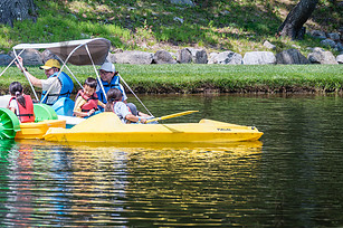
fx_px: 2741
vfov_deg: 4.8
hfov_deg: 7.1
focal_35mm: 288
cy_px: 46
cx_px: 63
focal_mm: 150
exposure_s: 1/400
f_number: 4.5
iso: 100
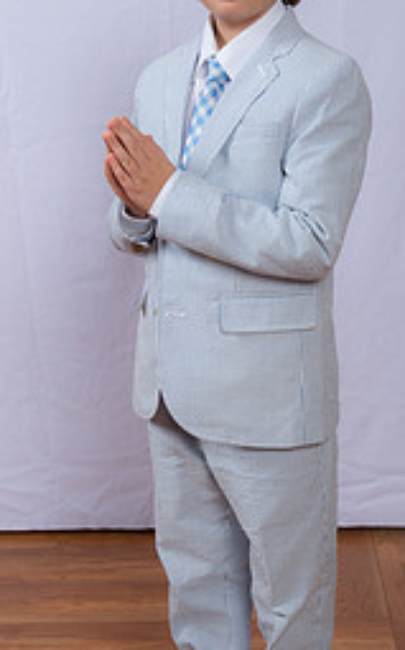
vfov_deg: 25.5
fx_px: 1433
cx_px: 259
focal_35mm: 81
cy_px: 314
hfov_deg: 16.1
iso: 250
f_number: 8
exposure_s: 1/160
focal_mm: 45
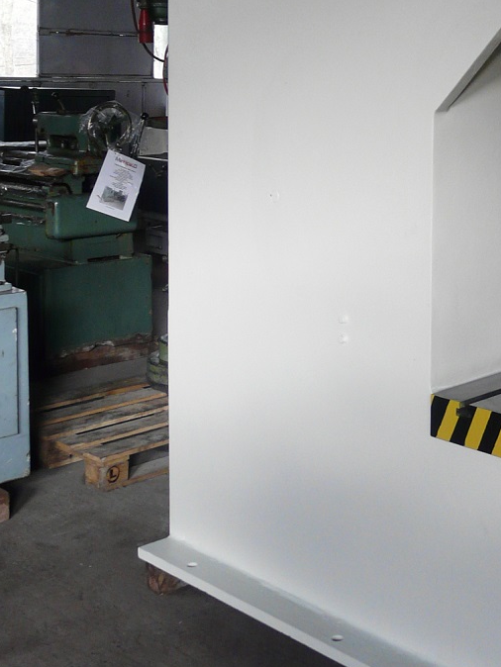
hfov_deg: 24.6
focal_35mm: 57
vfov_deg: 32.9
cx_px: 490
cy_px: 139
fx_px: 1099
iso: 160
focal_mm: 4.6
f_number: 2.8
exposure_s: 1/30
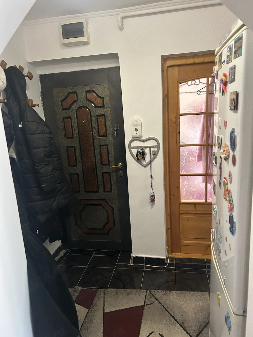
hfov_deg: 53.0
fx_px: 253
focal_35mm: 26
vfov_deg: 67.3
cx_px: 126
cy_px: 168
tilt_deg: -12.9
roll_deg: +4.8
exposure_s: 1/47
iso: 500
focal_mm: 5.7
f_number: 1.5
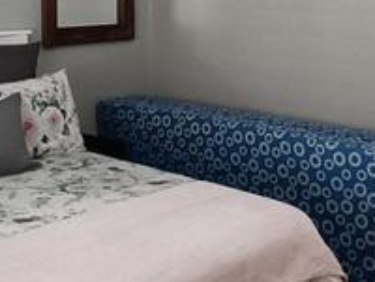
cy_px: -6
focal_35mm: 68
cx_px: 159
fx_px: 737
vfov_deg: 20.8
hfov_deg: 28.5
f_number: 2.2
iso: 765
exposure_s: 1/25
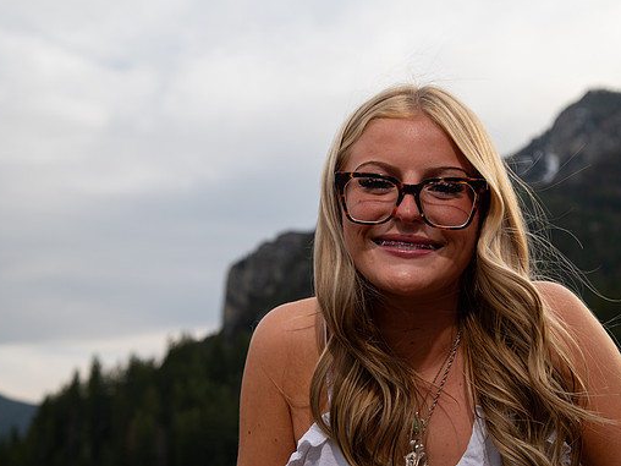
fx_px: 1220
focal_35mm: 68
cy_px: 231
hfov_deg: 28.6
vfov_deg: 21.6
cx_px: 318
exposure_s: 1/320
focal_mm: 62
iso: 200
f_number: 6.3
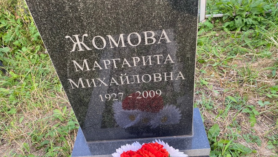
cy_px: 75
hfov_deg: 66.0
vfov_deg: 40.2
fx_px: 214
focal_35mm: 29
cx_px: 140
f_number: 1.8
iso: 50
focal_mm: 4.25
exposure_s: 1/121
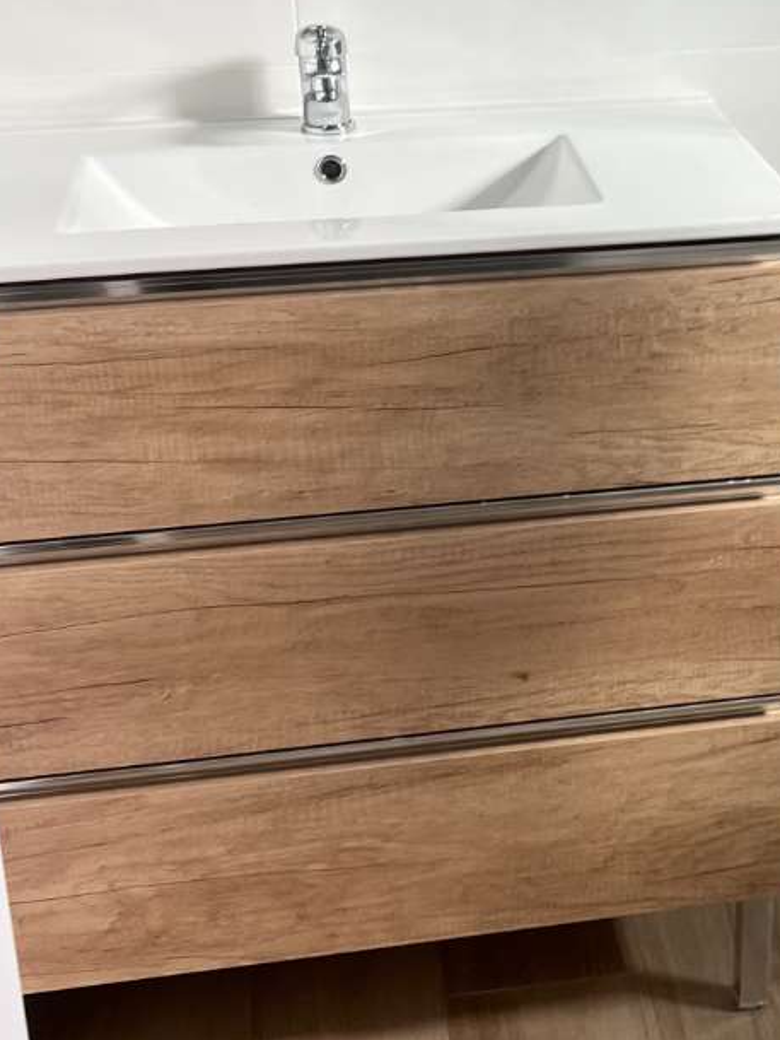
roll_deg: -0.5
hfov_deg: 22.4
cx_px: 699
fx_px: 1922
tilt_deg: -19.7
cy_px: 359
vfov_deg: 30.1
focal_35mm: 64
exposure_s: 1/122
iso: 64
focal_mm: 5.1
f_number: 1.6
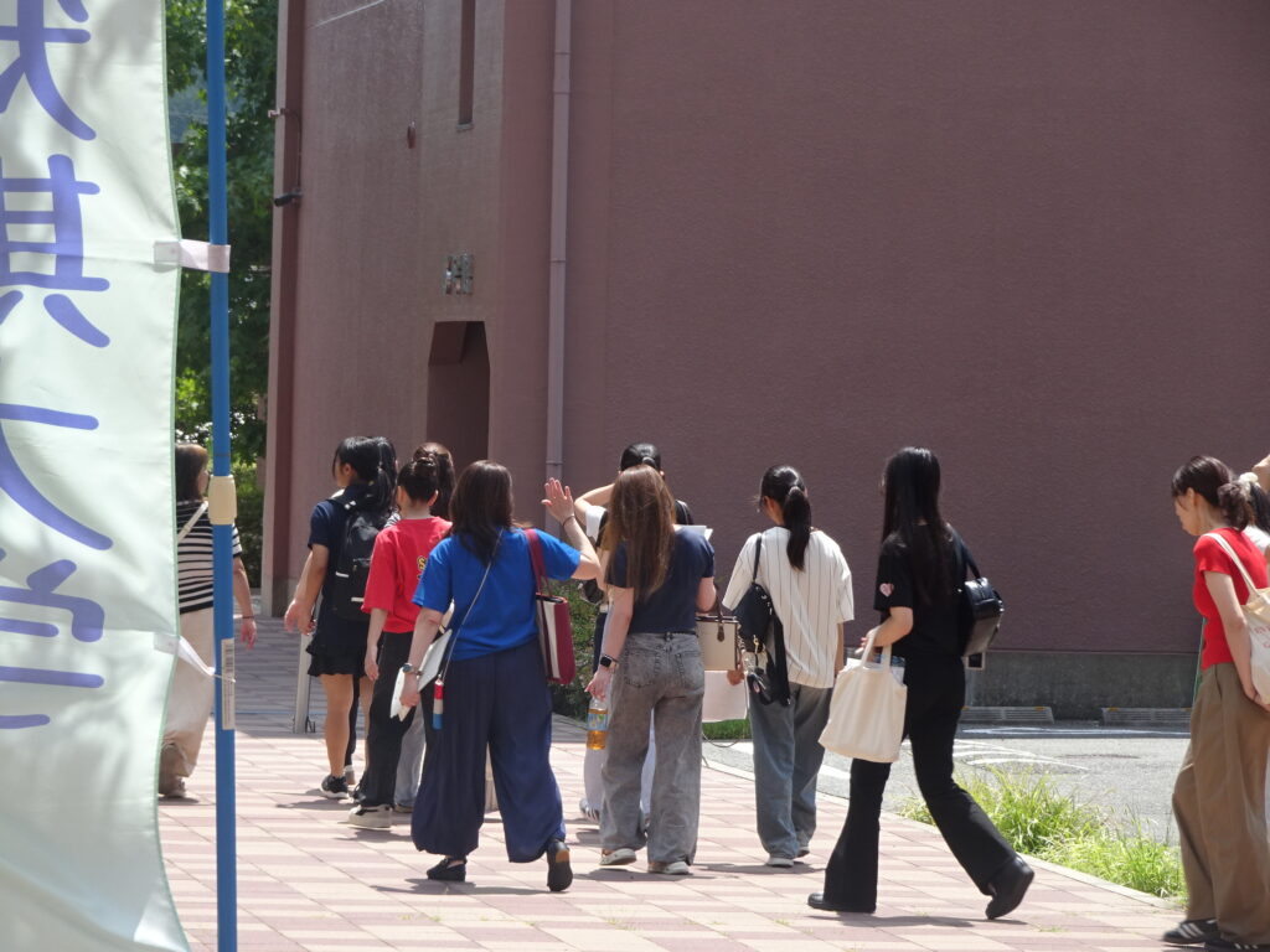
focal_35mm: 178
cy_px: 476
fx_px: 6531
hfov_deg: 11.1
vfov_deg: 8.3
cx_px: 635
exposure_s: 1/200
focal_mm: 30.42
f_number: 5.6
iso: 80
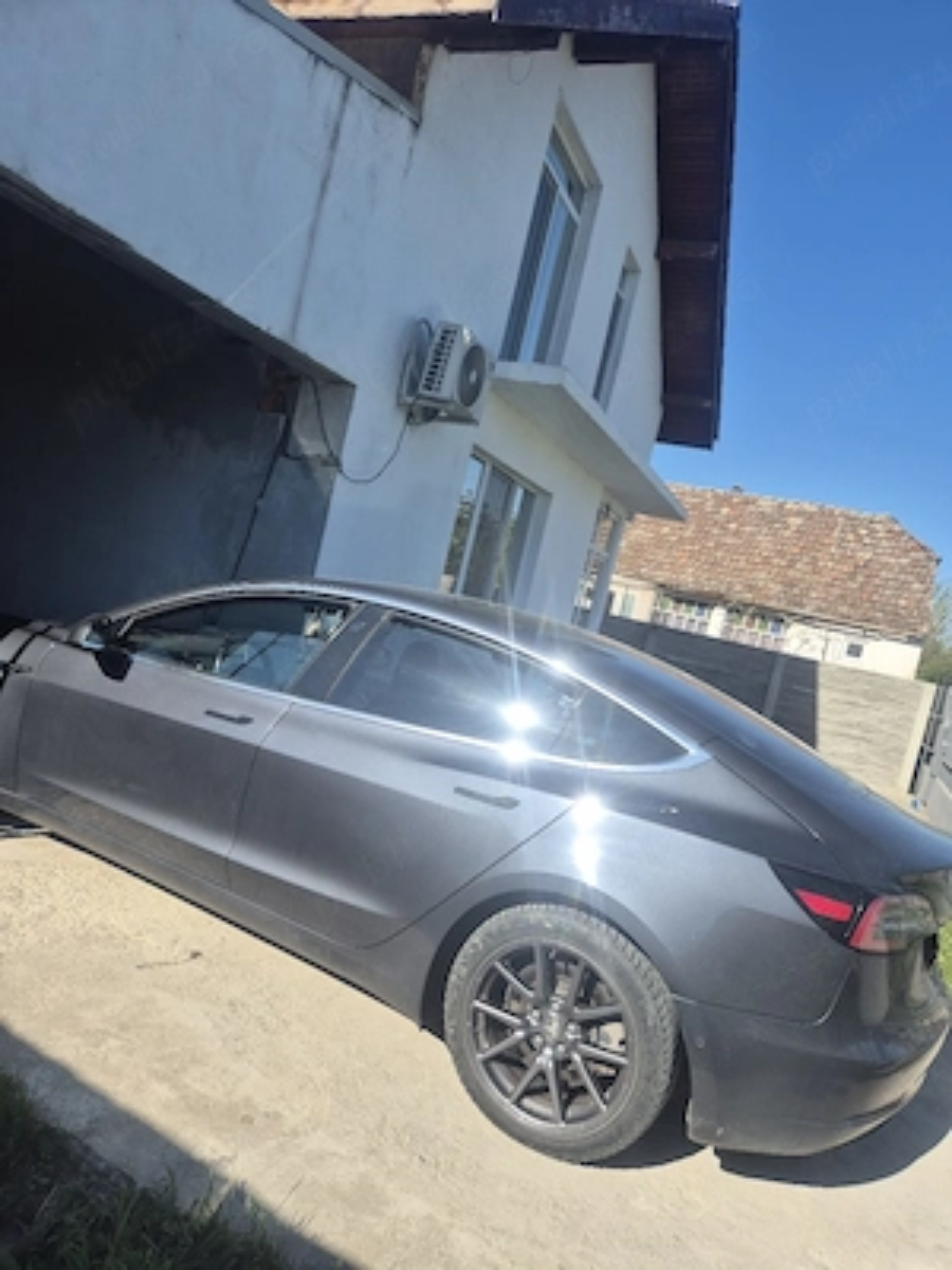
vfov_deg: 73.9
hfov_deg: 58.9
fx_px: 843
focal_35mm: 23
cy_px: 635
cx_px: 476
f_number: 1.8
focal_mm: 5.4
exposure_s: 1/1429
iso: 25
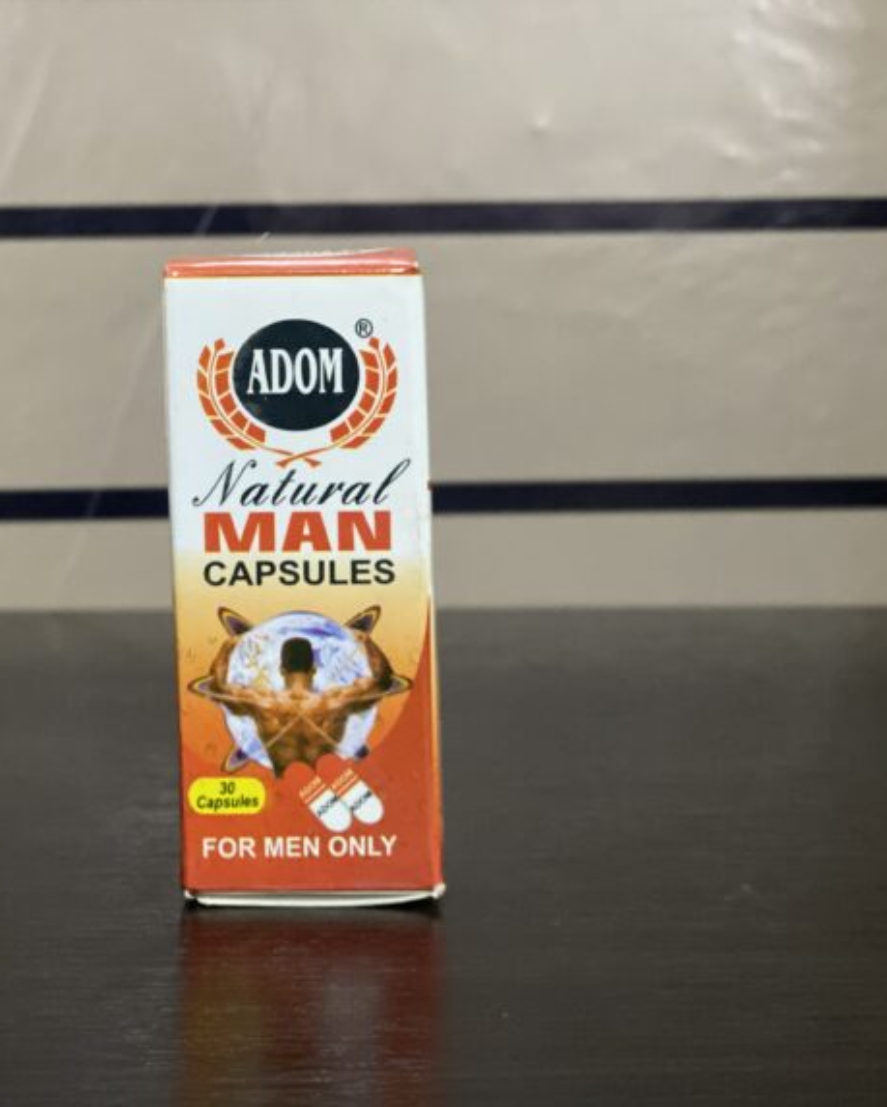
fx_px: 2230
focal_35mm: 68
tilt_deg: -5.4
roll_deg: +2.0
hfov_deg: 22.4
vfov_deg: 27.9
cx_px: 323
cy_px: 554
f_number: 2
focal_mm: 6
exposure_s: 1/33
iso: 320
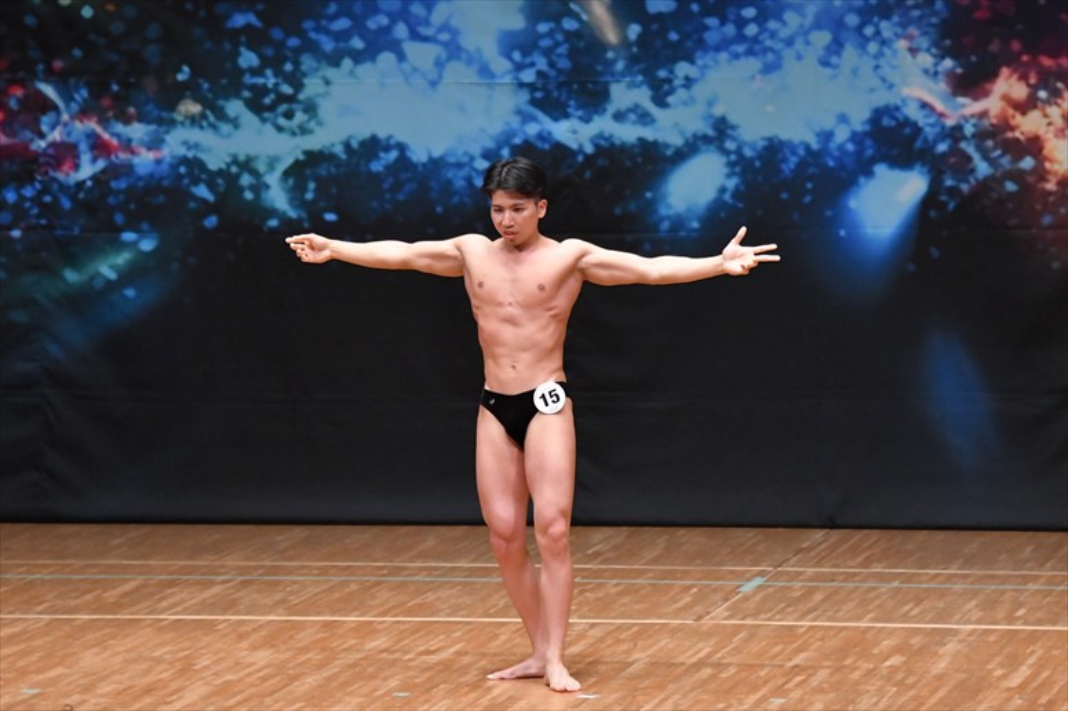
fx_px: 7117
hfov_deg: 8.6
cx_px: 534
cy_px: 356
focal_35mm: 240
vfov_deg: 5.7
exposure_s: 1/400
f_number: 5.6
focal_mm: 160
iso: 6400
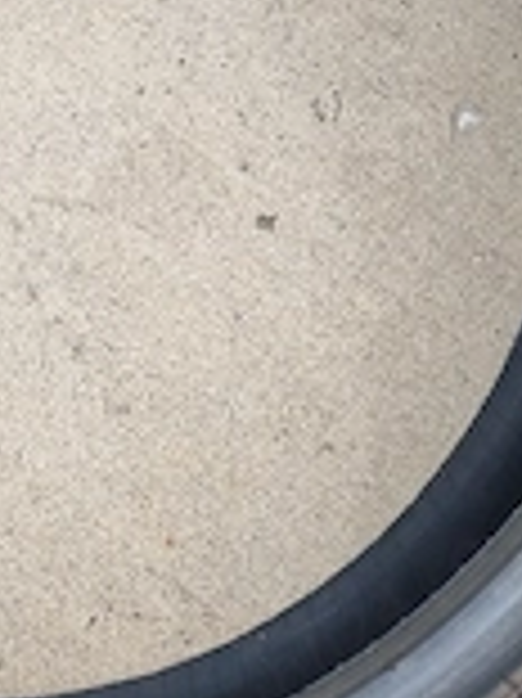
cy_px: 347
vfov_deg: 29.0
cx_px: 81
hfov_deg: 21.5
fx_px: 1349
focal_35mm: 67
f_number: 1.8
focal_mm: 5.4
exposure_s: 1/769
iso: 50
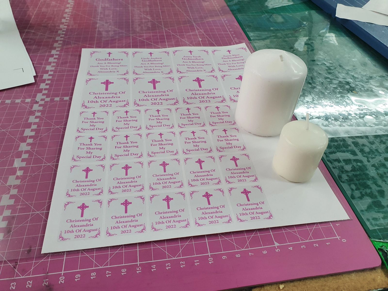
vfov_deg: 53.1
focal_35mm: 26
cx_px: 194
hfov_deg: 67.3
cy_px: 146
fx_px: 291
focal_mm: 4.32
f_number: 2.4
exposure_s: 1/100
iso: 320
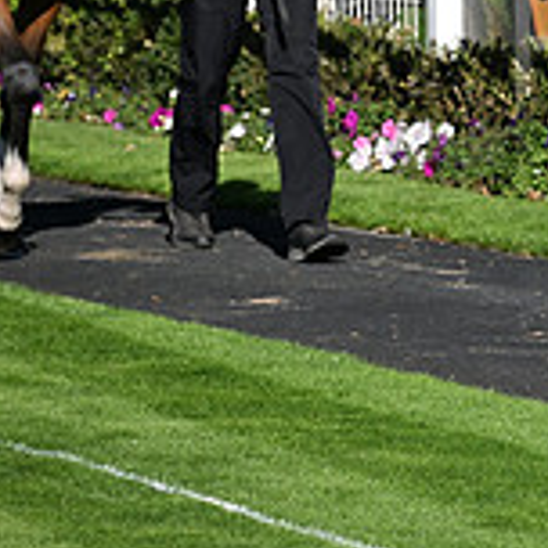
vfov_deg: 4.5
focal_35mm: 388
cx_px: 981
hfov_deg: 4.5
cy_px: -132
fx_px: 6949
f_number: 5.6
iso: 400
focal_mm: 120
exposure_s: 1/3200
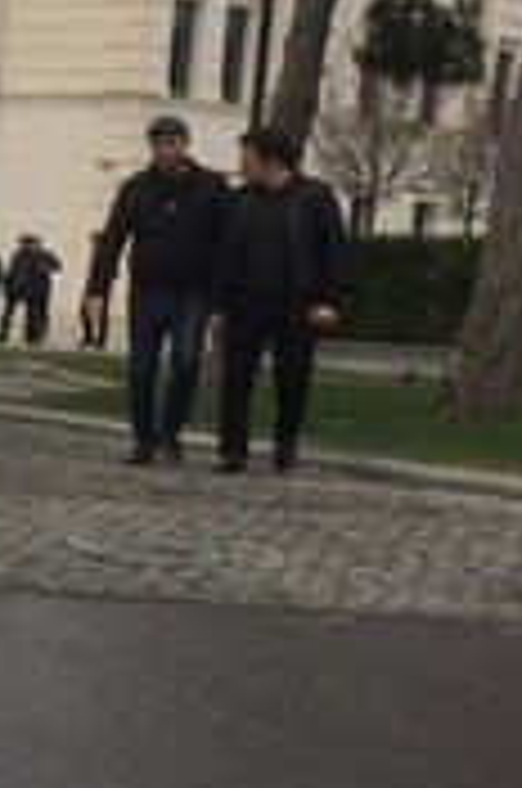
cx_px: -716
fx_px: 2489
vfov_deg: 18.0
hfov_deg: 10.4
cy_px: 457
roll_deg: -1.9
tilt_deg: -6.8
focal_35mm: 114
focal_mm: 4.15
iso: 32
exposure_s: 1/277
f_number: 2.2
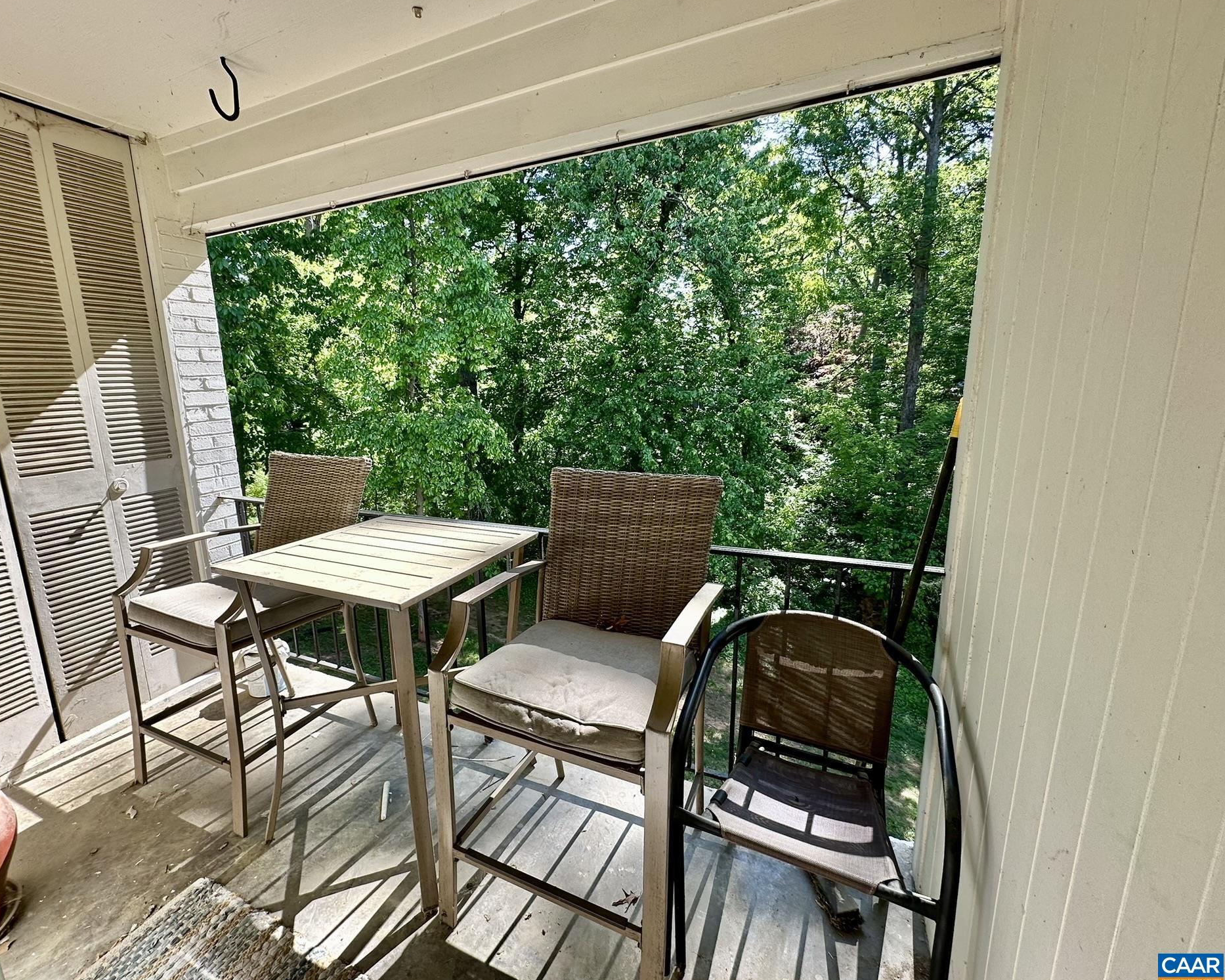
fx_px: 544
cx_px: 558
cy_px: 484
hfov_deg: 96.5
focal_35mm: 15
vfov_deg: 84.0
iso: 40
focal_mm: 2.22
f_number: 2.2
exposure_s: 1/131
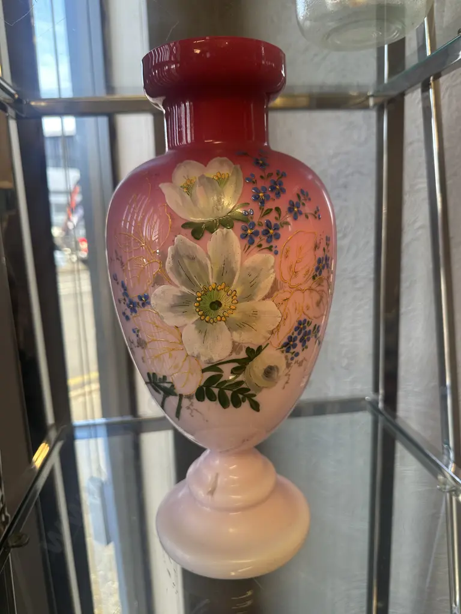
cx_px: 230
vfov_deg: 71.6
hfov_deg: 56.8
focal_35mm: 24
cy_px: 307
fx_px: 426
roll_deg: +2.0
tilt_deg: -10.6
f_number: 1.78
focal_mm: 6.86
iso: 100
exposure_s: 1/100
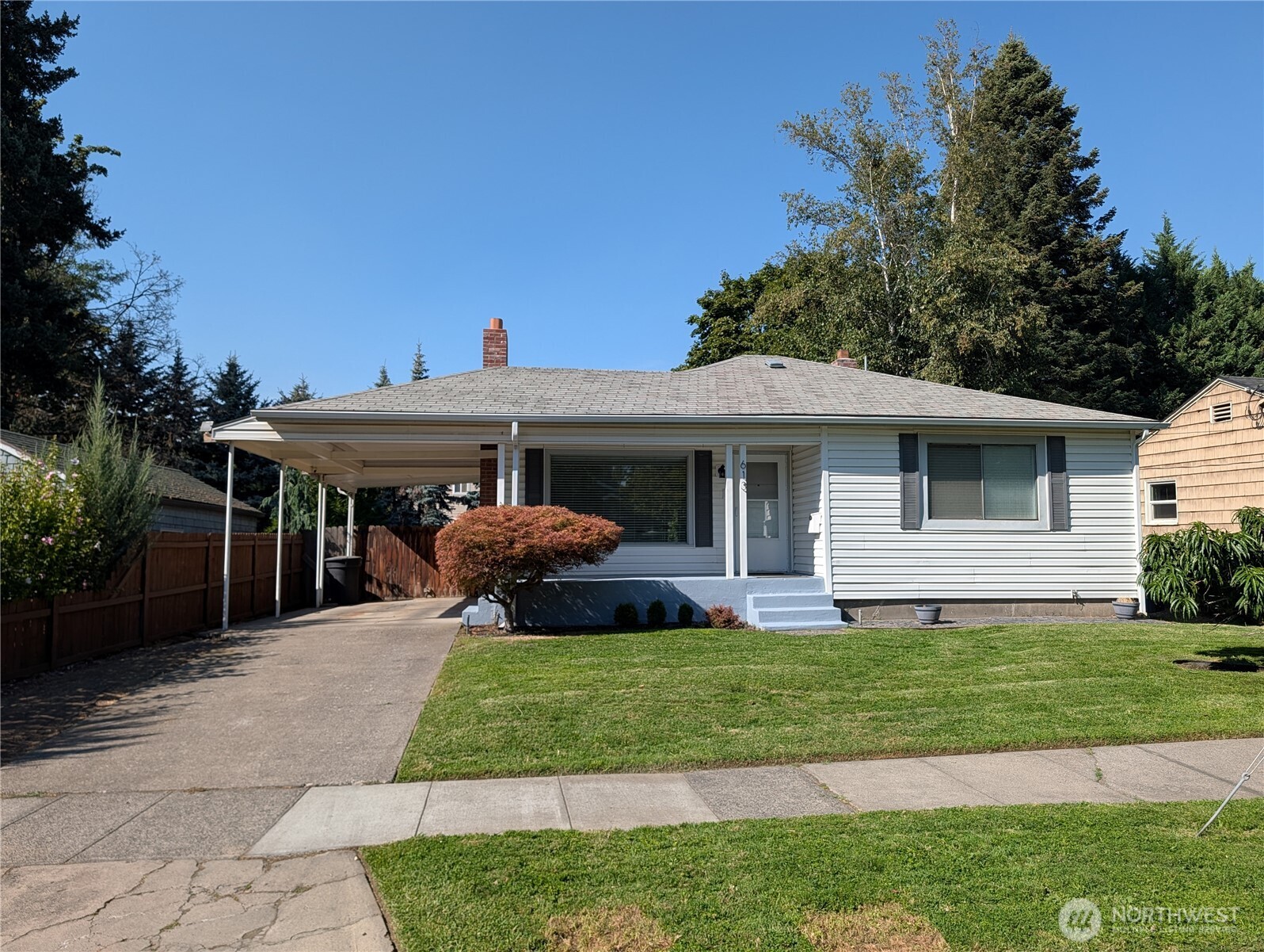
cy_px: 476
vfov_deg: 56.9
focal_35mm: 24
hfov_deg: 71.5
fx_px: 877
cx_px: 632
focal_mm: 6.9
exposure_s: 1/1160
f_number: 1.68
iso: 21
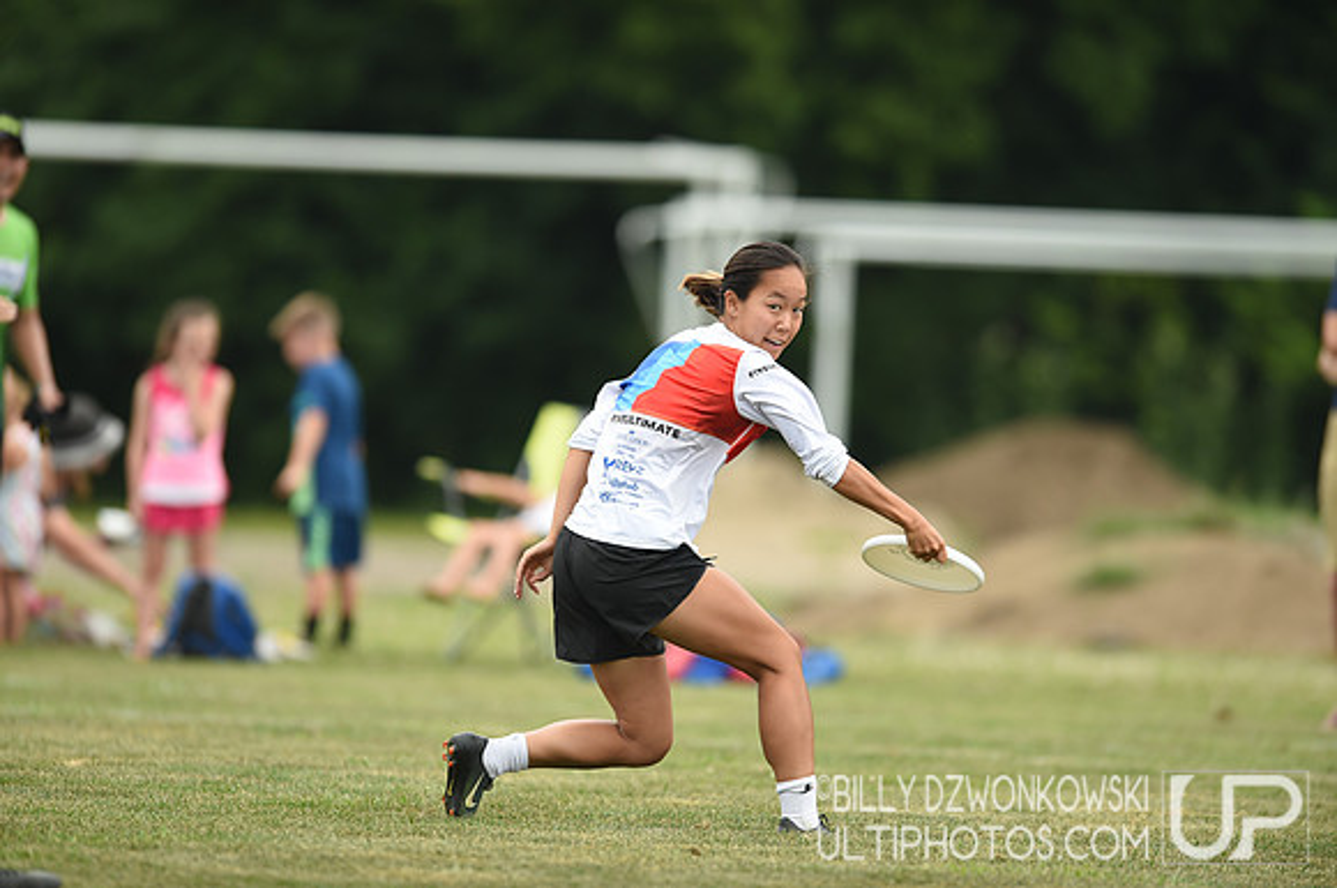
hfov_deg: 5.2
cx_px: 668
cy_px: 444
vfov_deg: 3.4
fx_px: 14835
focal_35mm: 400
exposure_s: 1/1600
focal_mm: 400
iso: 320
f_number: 2.8
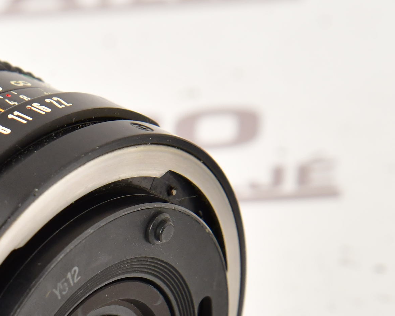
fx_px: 4642
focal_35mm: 397
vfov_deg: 3.9
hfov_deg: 4.9
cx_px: -72
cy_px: 340
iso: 1000
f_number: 11
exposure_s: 1/200
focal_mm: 120
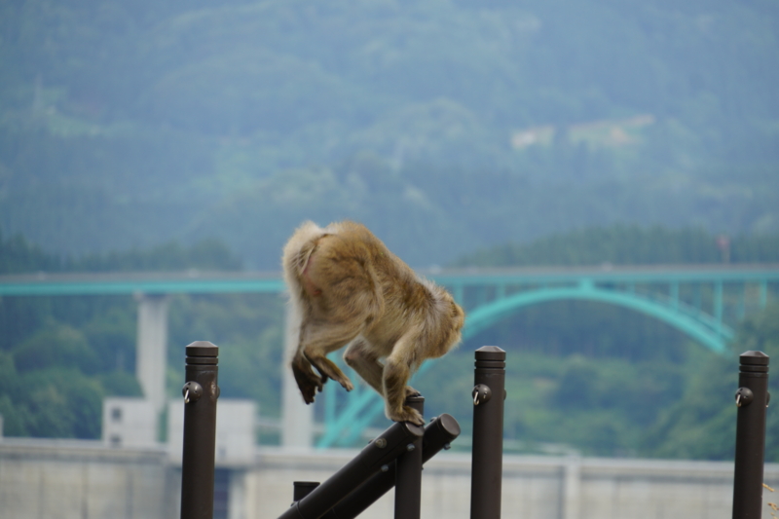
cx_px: 390
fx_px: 6490
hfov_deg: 6.9
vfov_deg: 4.6
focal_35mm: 300
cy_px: 260
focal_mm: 200
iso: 100
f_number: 6.3
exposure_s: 1/320
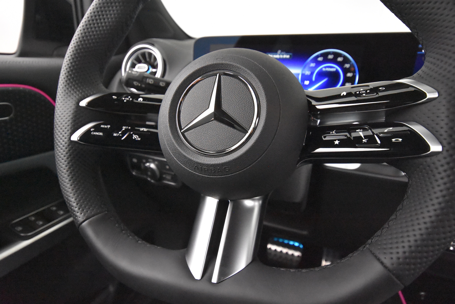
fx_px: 266
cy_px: 152
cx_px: 228
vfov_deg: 59.6
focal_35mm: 21
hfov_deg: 81.2
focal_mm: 14
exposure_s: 1/60
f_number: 4.8
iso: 11400
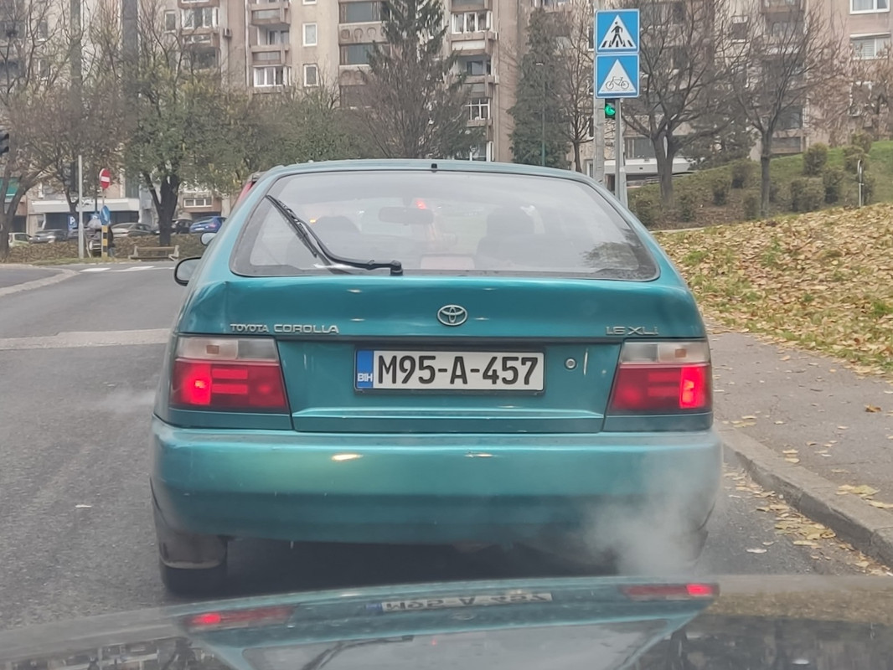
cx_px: 446
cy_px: 335
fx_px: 645
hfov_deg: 69.4
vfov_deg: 54.9
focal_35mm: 25
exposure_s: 1/100
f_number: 1.79
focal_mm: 4.71
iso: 55
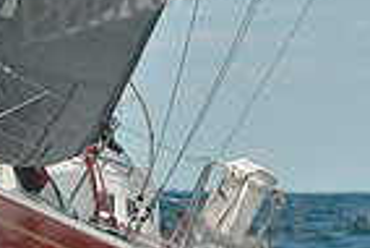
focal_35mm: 1144
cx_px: -117
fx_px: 11770
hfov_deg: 1.8
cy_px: 150
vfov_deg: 1.2
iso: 280
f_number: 9
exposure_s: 1/800
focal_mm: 280
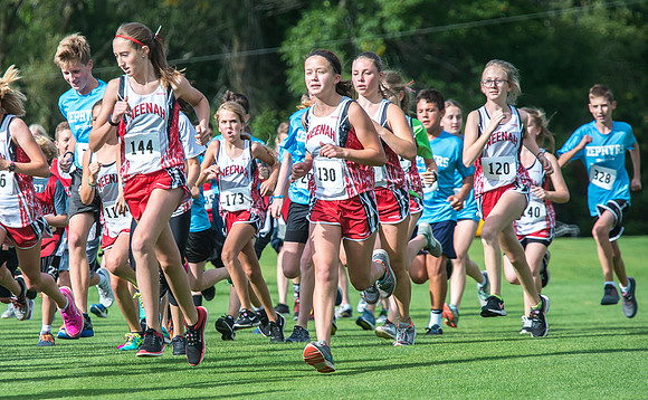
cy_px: 230
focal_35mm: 439
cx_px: 237
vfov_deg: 3.0
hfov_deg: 4.8
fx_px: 7734
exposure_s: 1/2500
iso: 1000
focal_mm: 310
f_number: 8
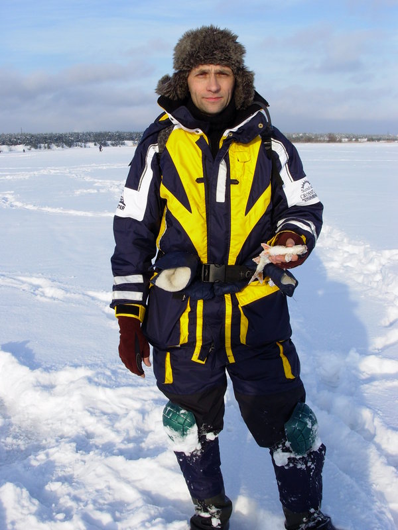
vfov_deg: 49.0
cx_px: 199
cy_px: 265
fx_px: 583
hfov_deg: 37.7
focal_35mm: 38
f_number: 4.9
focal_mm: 6.3
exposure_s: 1/430
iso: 50
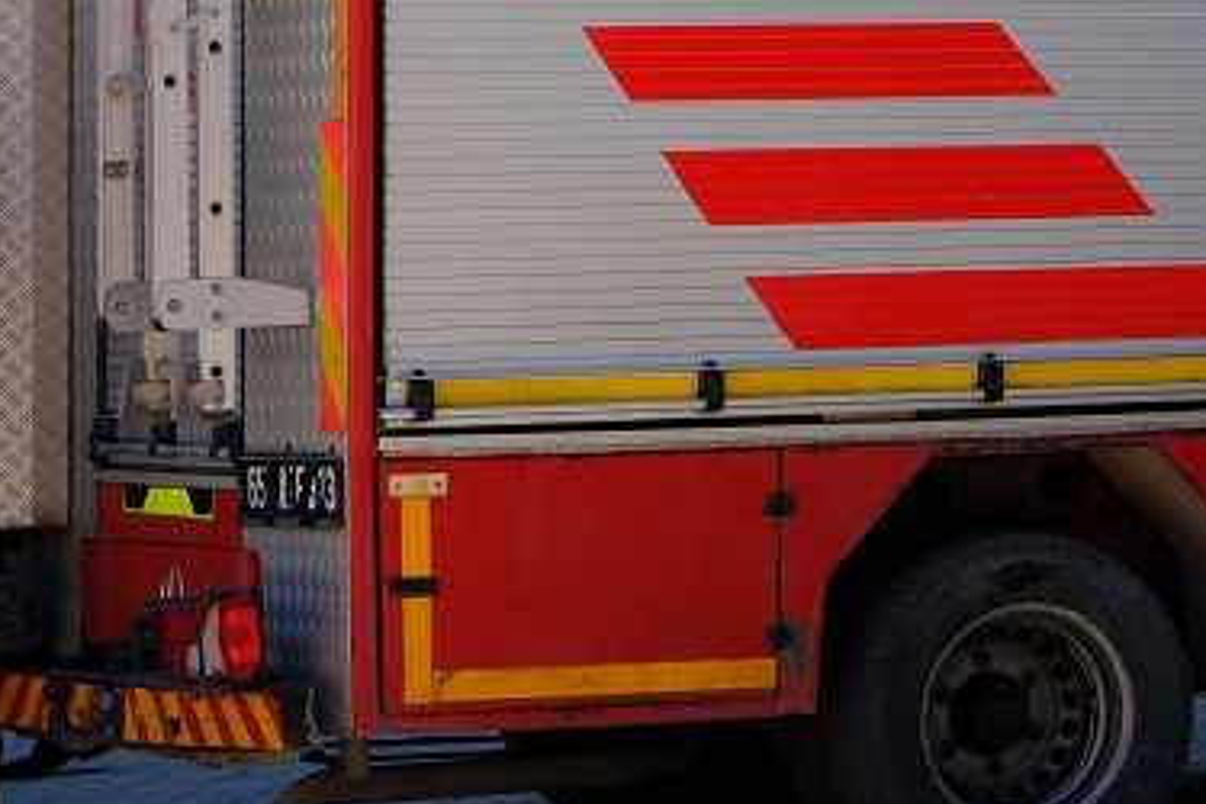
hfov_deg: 9.6
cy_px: -421
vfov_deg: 6.6
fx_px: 6833
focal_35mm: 204
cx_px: 2084
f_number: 7.1
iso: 400
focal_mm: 37.6
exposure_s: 1/400
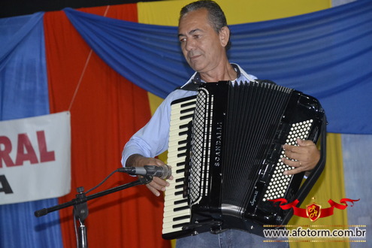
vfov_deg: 8.7
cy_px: 124
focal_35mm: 158
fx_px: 1627
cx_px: 186
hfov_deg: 13.0
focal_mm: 105
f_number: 5.6
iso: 3200
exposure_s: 1/60
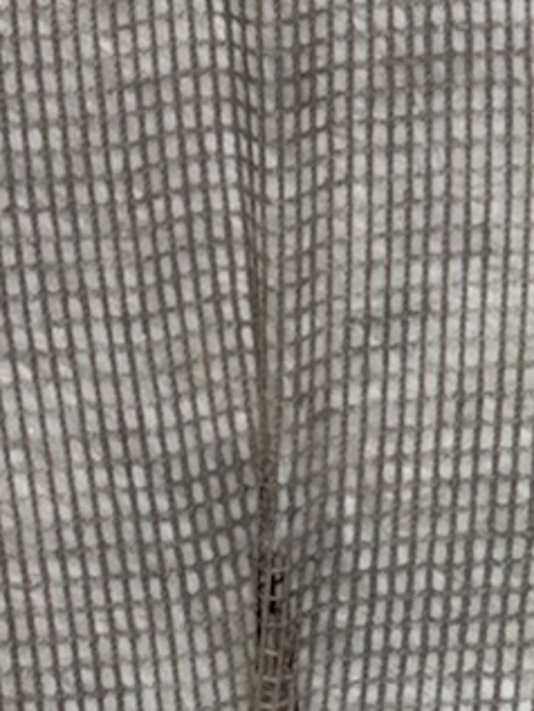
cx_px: -85
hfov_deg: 9.5
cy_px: -1290
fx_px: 3186
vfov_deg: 10.1
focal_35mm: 155
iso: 64
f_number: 1.78
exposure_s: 1/58
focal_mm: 6.76
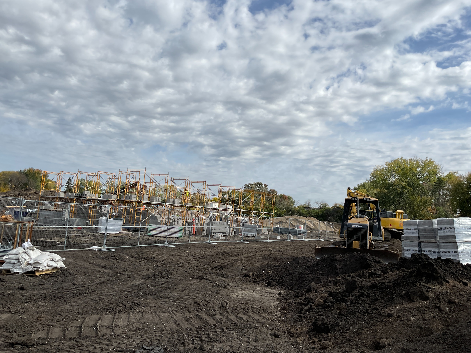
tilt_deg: +6.6
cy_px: 176
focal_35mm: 29
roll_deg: -3.4
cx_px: 236
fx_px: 395
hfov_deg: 61.7
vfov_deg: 48.2
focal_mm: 3
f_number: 1.8
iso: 16
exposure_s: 1/3534
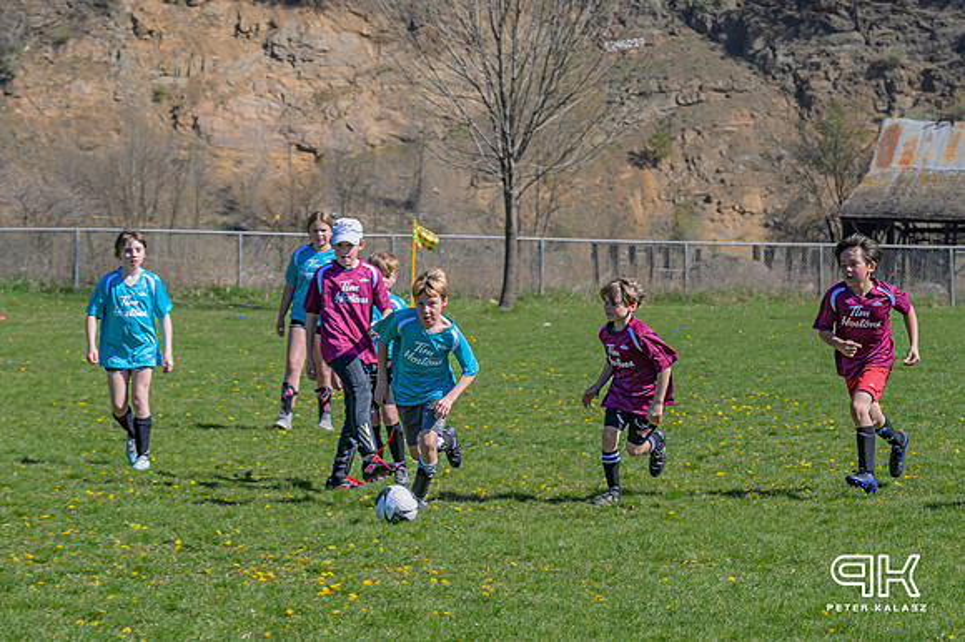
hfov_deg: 15.5
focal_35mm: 133
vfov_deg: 10.3
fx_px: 3551
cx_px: 378
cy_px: 369
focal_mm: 73
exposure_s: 1/500
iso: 220
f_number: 6.3
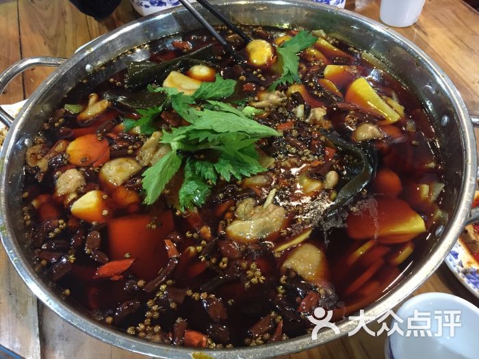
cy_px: 180
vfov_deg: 48.2
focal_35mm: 29
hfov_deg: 61.7
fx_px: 401
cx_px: 240
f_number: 2.2
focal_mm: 4.15
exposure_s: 1/17
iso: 320
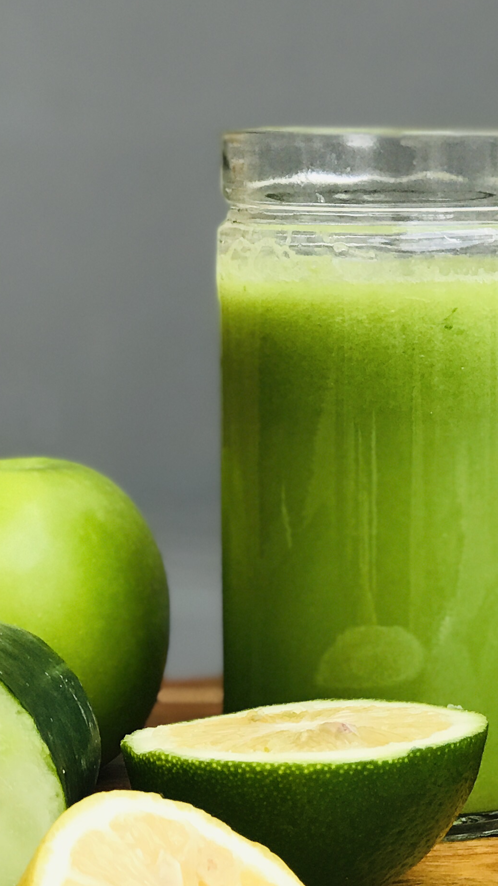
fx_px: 3170
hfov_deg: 8.8
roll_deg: +0.1
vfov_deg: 15.9
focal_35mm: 135
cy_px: 532
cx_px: 651
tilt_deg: -7.8
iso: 32
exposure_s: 1/60
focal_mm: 6.6
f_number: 2.8
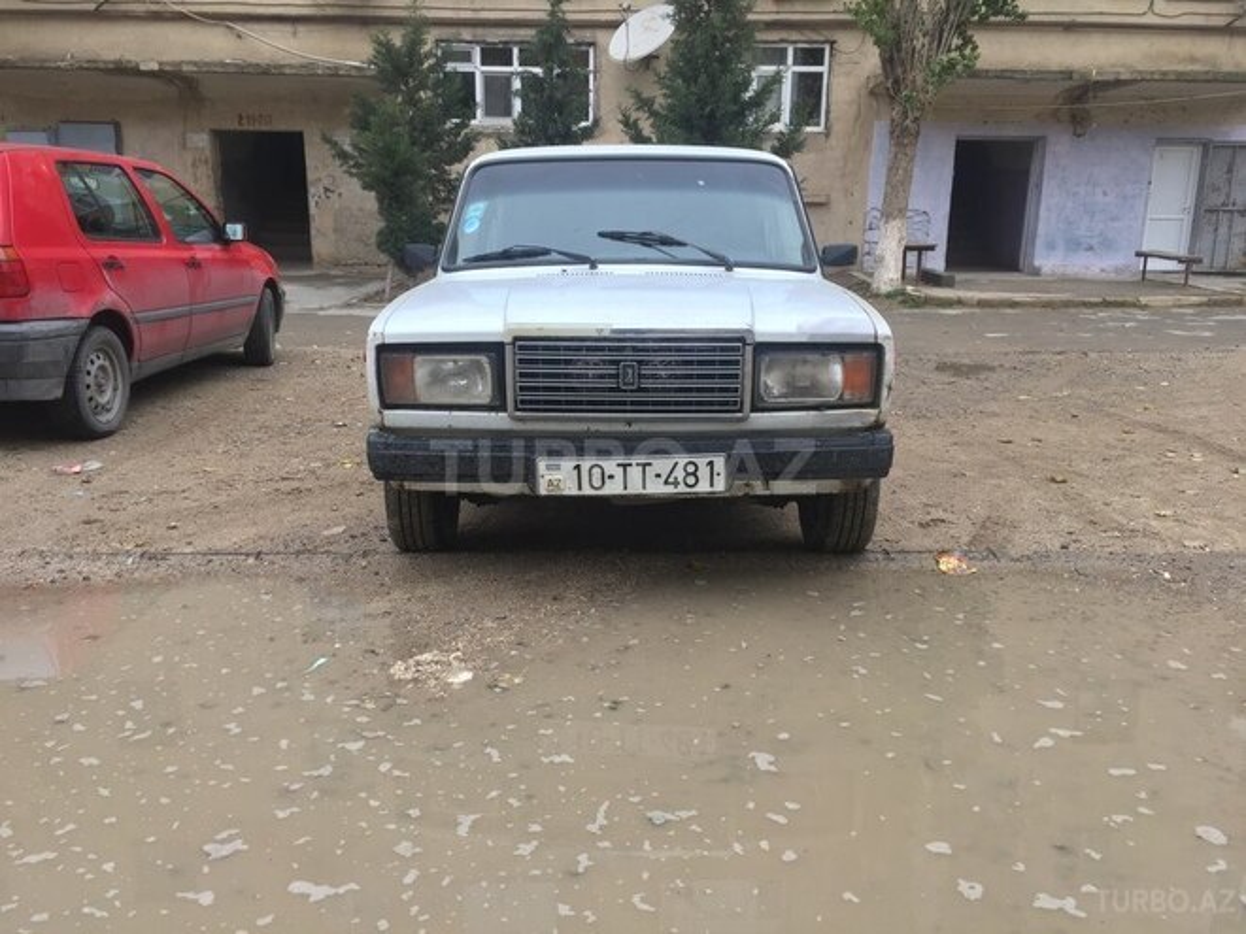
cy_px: 467
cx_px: 623
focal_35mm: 29
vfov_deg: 48.2
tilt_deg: -13.8
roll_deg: -0.8
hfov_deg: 61.7
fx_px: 1044
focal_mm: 4.15
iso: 32
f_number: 2.2
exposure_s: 1/119
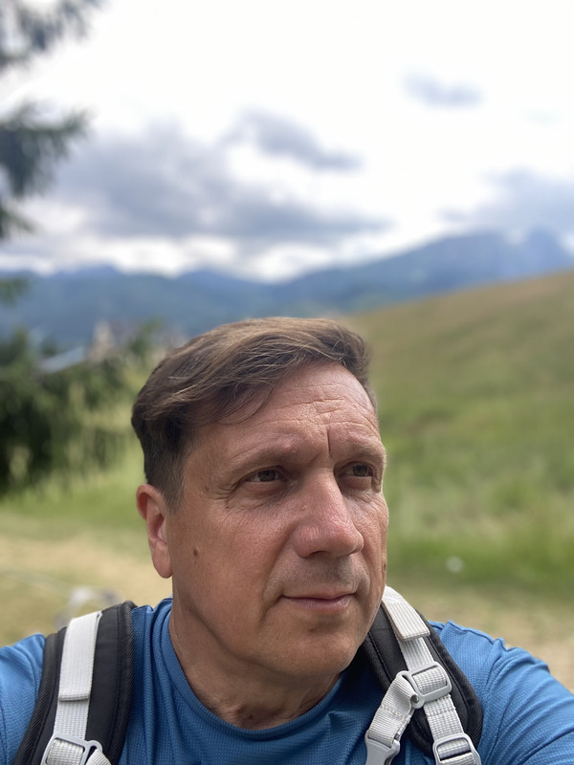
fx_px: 663
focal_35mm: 30
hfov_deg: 46.8
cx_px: 287
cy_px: 382
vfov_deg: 60.0
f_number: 2.2
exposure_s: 1/151
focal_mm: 2.71
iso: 25
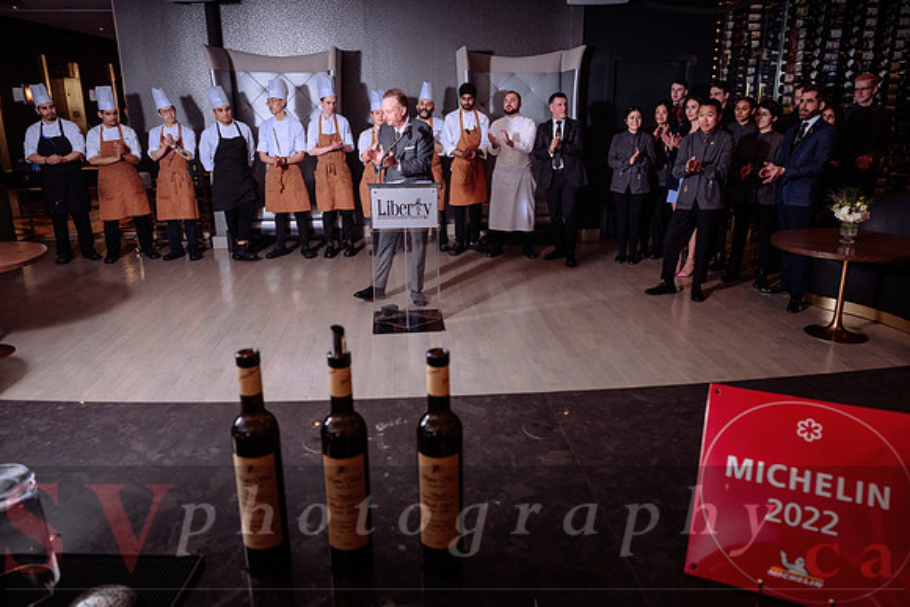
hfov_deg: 69.4
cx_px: 466
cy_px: 291
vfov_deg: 49.6
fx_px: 657
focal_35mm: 26
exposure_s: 1/60
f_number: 5
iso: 800
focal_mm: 24
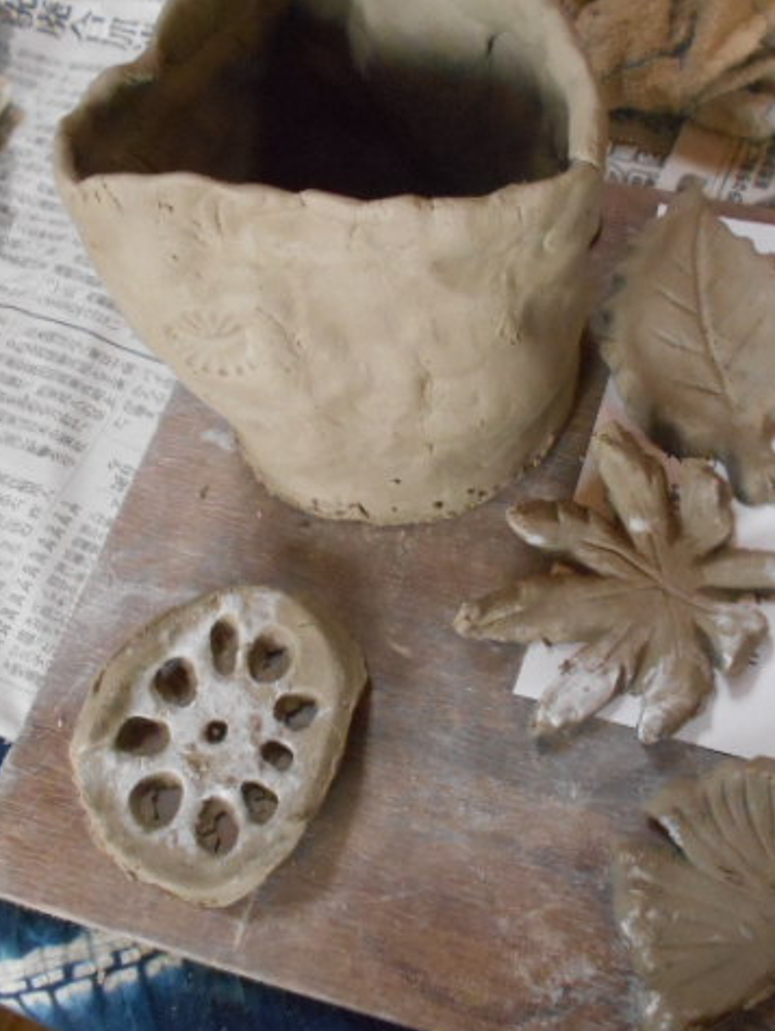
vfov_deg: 52.6
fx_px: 1043
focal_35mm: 35
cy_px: 519
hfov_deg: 40.6
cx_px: 454
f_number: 3.2
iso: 800
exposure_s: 1/60
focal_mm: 4.6
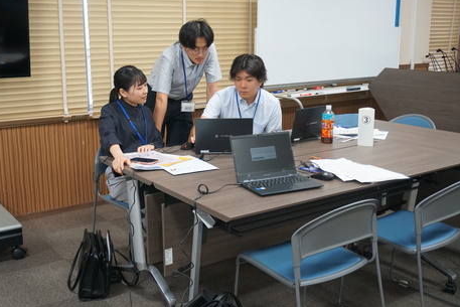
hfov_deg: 45.9
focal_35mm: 43
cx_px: 219
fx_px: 544
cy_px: 148
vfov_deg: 31.5
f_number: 4.5
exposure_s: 1/160
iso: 2000
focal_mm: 27
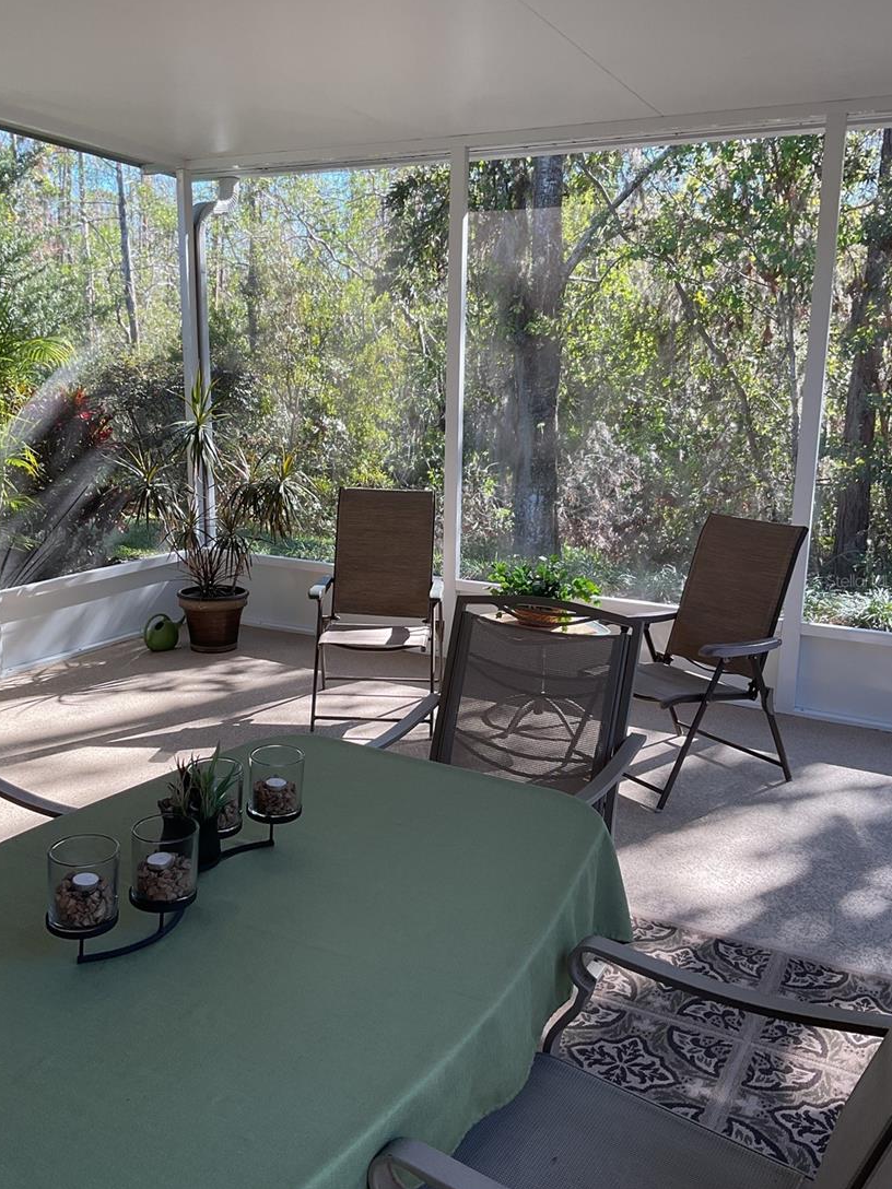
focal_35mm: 32
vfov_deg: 56.8
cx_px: 412
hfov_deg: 44.1
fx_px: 1099
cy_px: 580
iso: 20
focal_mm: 3
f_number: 1.8
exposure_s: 1/120
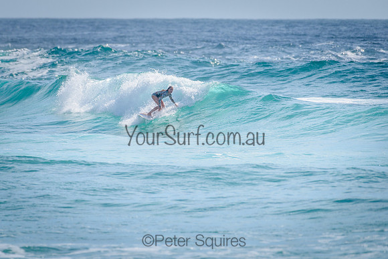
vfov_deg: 2.2
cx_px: 150
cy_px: 100
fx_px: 6608
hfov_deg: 3.4
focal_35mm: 613
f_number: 5.6
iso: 110
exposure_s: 1/2000
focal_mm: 500
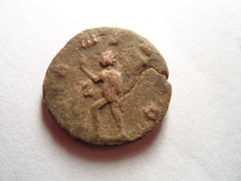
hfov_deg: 67.3
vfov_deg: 53.1
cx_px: 120
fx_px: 181
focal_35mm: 26
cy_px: 90
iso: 160
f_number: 3.3
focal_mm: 4.9
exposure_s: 1/30
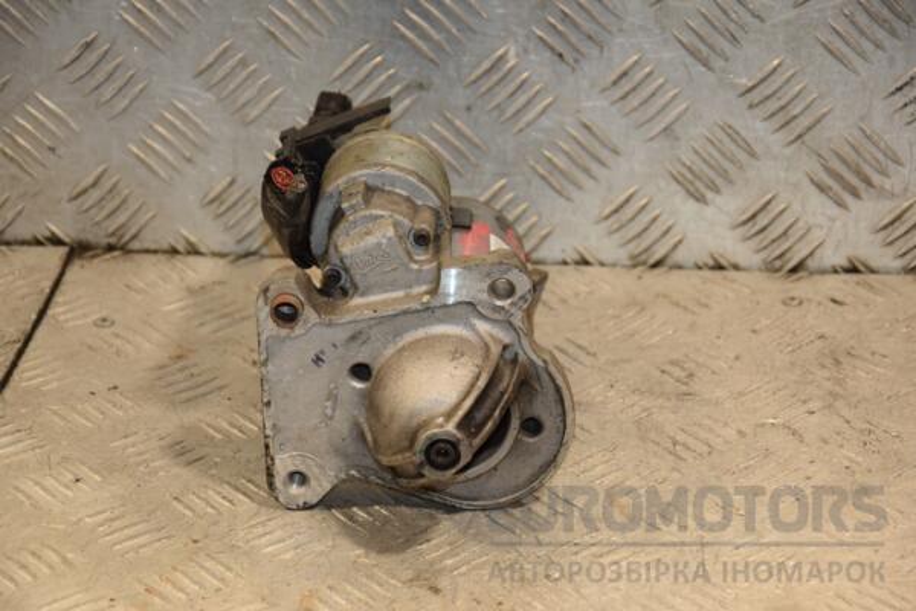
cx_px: 458
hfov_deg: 17.1
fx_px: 3053
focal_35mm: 120
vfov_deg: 11.4
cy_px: 306
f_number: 5.3
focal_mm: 80
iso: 800
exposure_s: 1/200
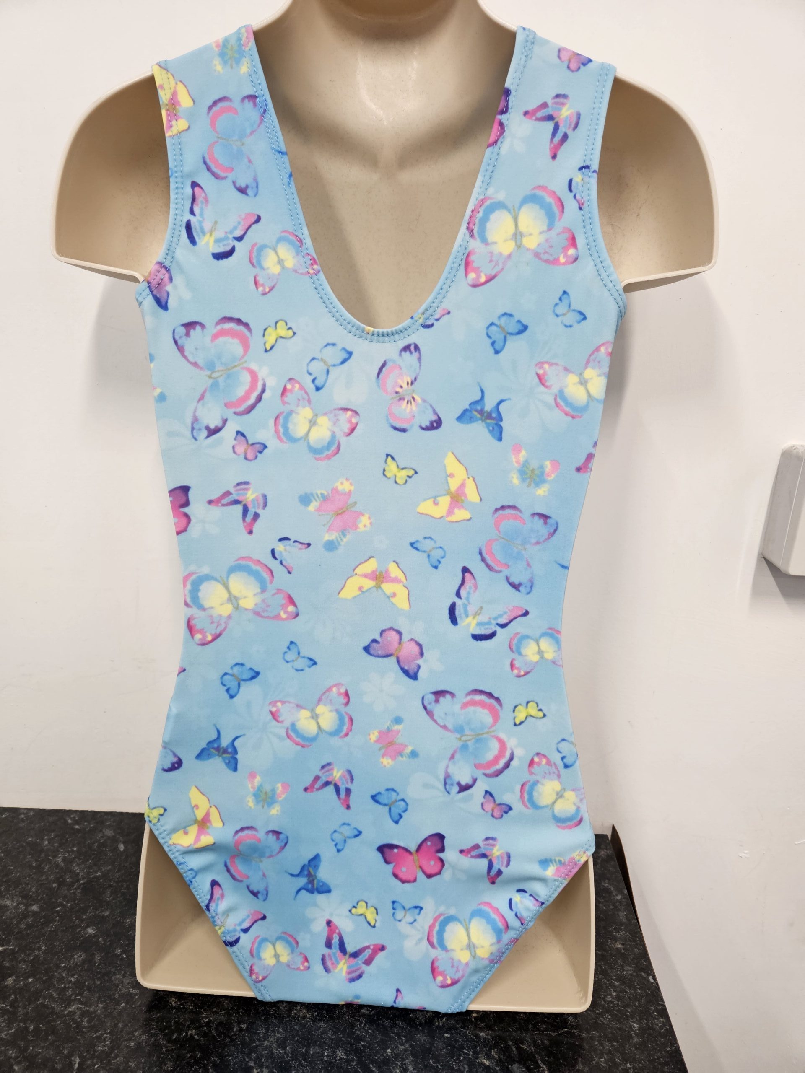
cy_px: 536
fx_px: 713
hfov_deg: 58.9
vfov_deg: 73.9
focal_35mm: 23
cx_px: 402
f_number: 1.8
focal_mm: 5.4
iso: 160
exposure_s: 1/100
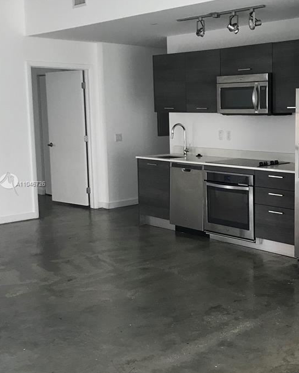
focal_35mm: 48
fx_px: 531
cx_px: 243
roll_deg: -0.2
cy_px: 184
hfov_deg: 30.6
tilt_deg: -7.0
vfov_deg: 38.8
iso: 25
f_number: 1.8
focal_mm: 3.99
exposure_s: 1/30
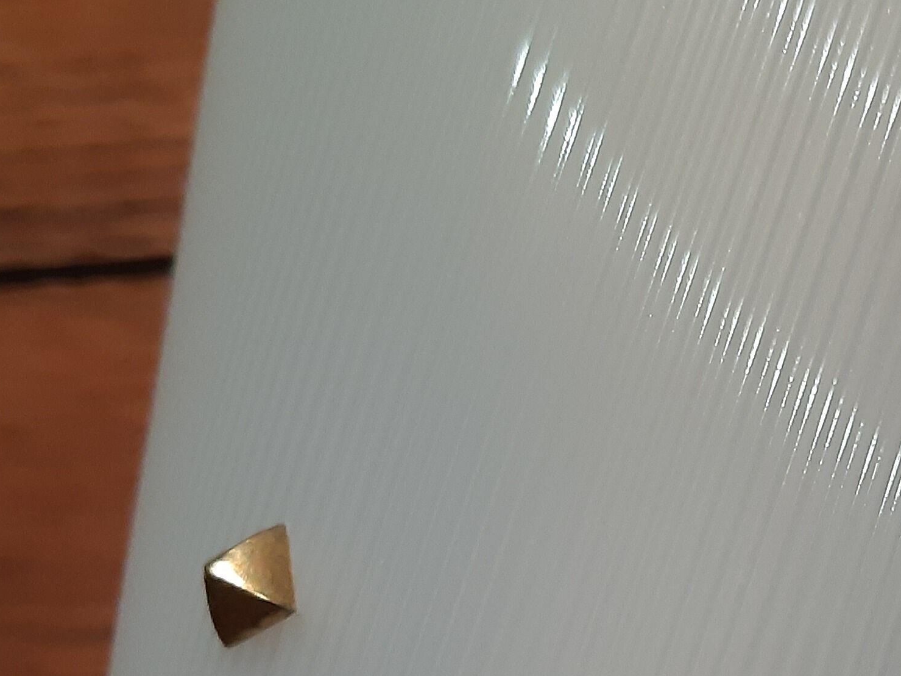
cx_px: 733
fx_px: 2108
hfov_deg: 23.7
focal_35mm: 81
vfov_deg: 17.6
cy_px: 730
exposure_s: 1/33
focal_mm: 3.92
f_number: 1.7
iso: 250
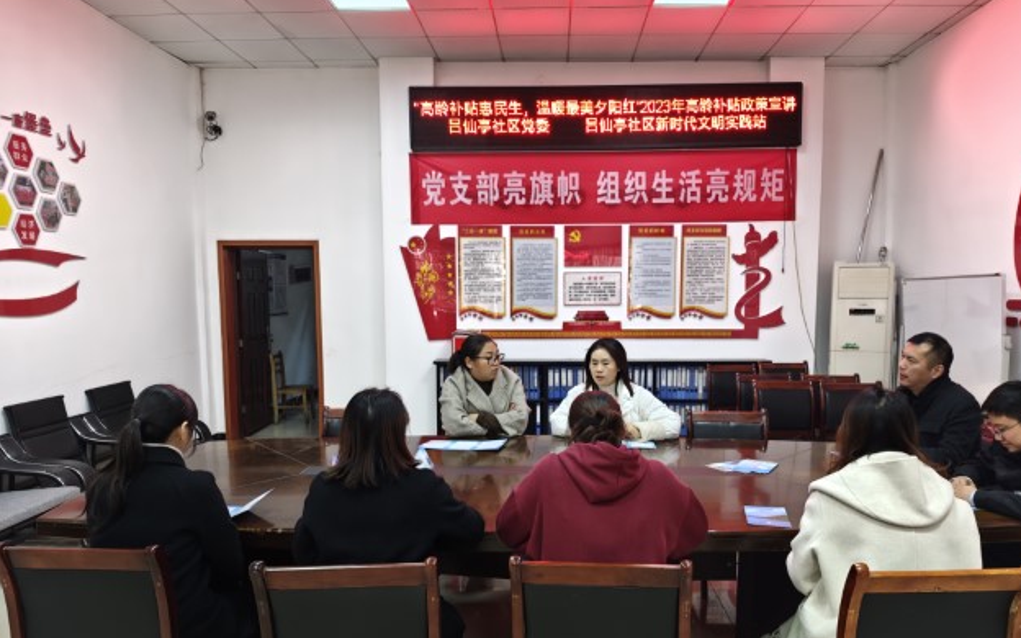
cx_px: 522
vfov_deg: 49.2
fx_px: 696
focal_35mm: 25
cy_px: 358
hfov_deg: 72.5
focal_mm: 6.55
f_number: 1.6
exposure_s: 1/50
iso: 640
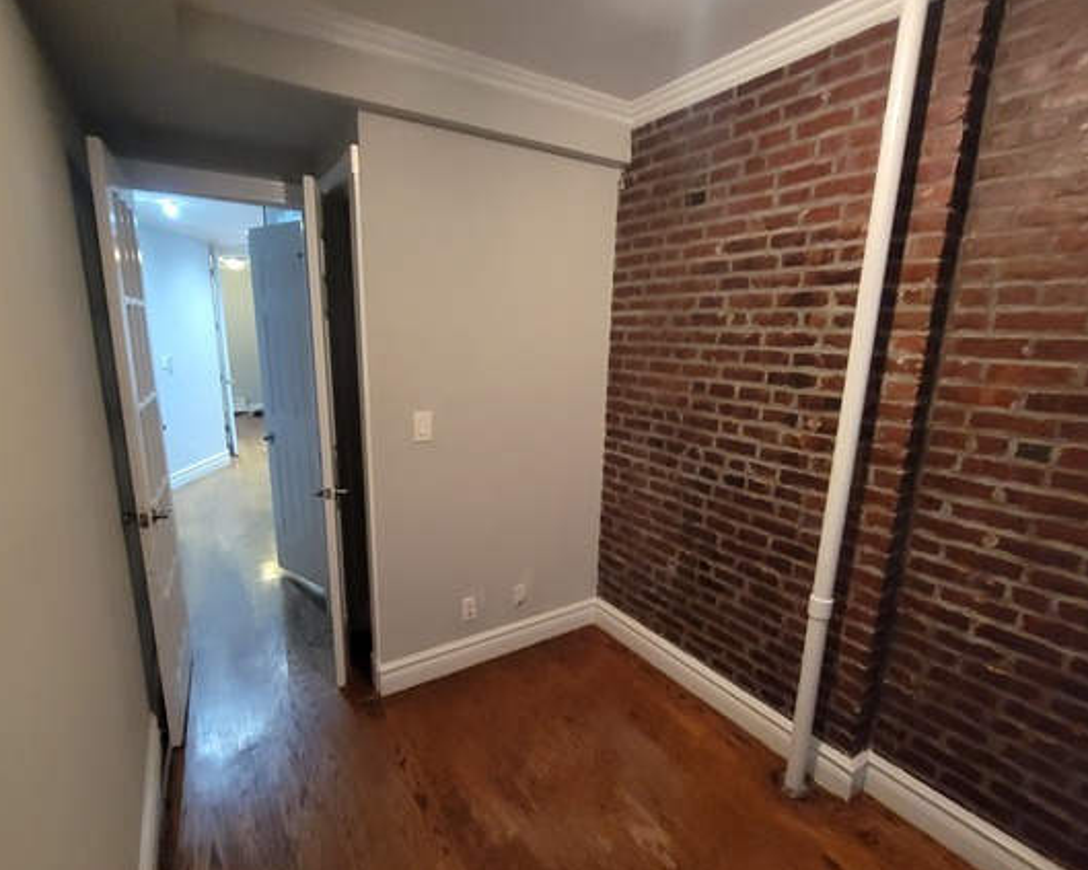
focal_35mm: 16
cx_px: 546
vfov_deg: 80.3
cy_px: 457
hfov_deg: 93.1
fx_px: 515
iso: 1000
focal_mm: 2.2
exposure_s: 1/24
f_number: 2.2
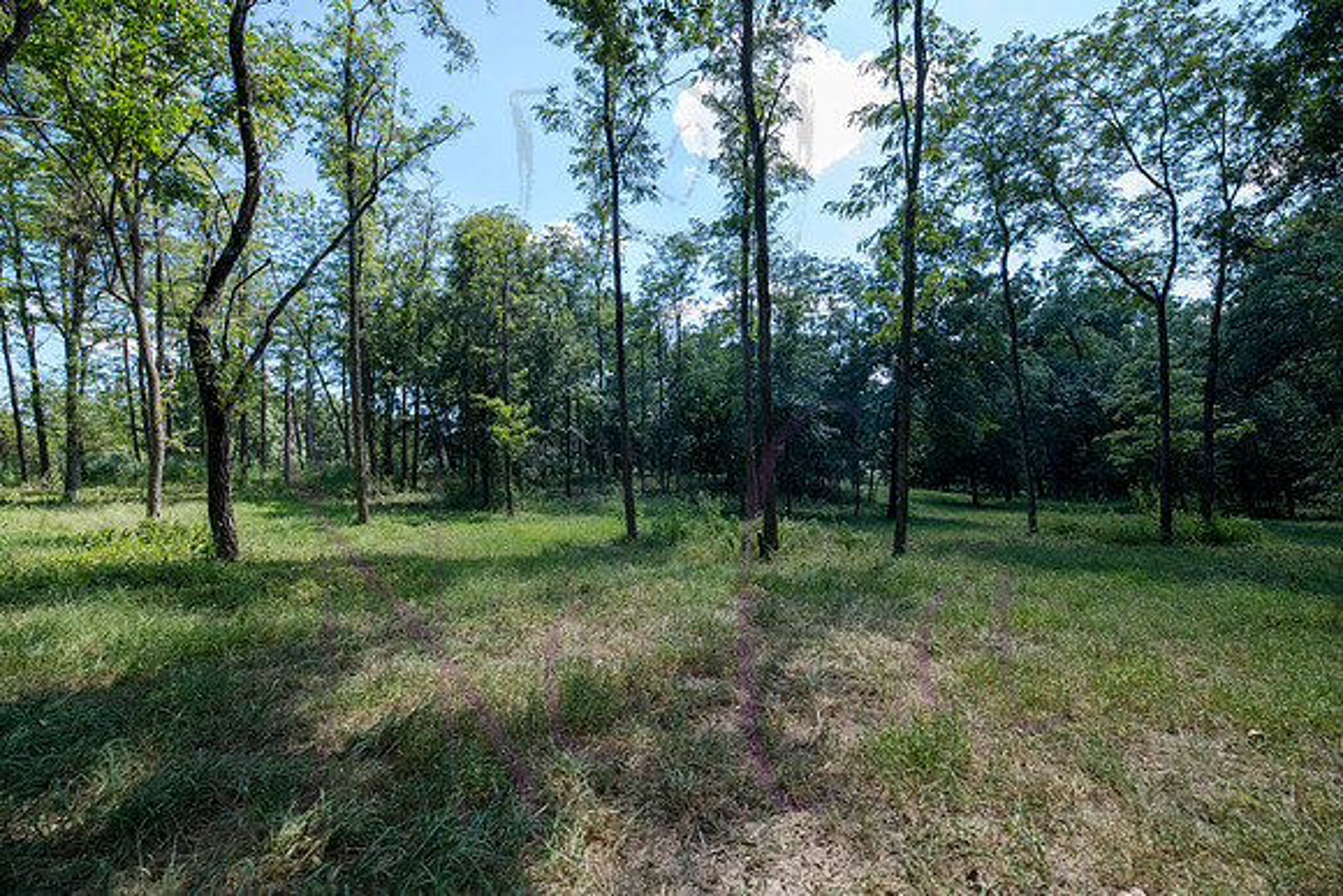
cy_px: 451
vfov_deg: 80.2
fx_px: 532
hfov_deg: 103.2
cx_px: 677
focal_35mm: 14
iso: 320
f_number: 6.3
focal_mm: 14
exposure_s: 1/320
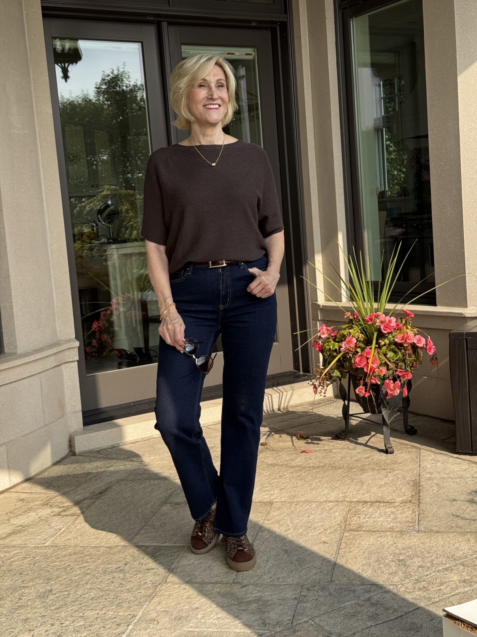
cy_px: 318
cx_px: 238
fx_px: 882
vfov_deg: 39.7
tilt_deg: -6.4
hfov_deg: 30.3
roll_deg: +3.1
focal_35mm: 48
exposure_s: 1/2110
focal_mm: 6.76
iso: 64
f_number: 1.78
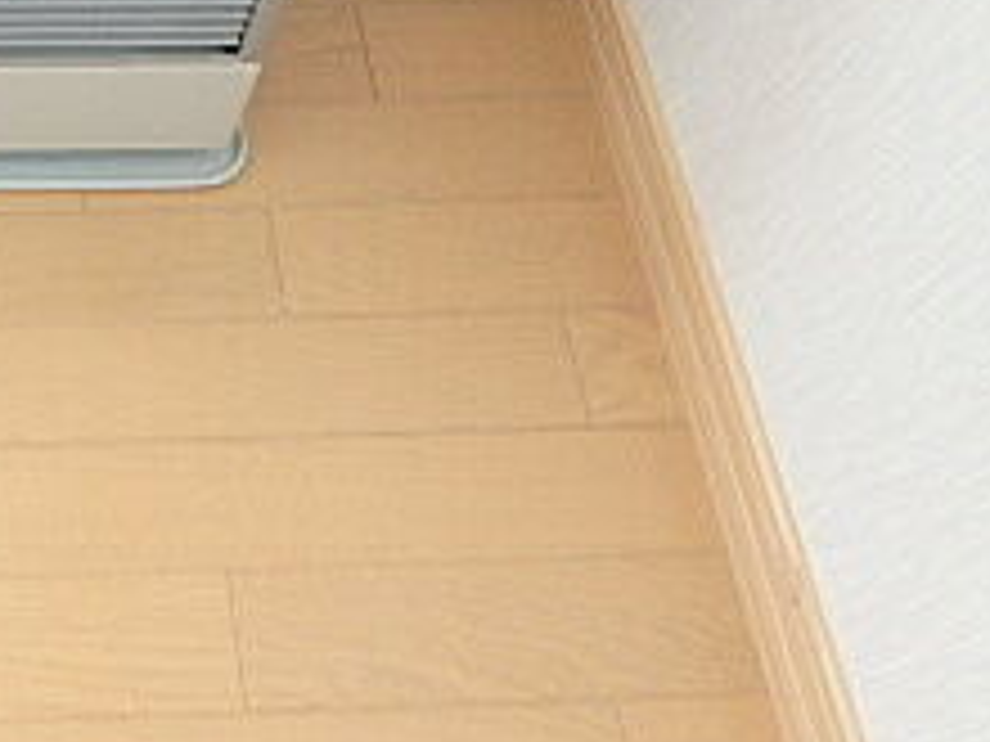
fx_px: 1745
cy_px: -211
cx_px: -135
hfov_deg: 28.4
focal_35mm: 61
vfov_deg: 21.8
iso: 200
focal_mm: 3.7
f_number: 3.5
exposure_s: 1/50
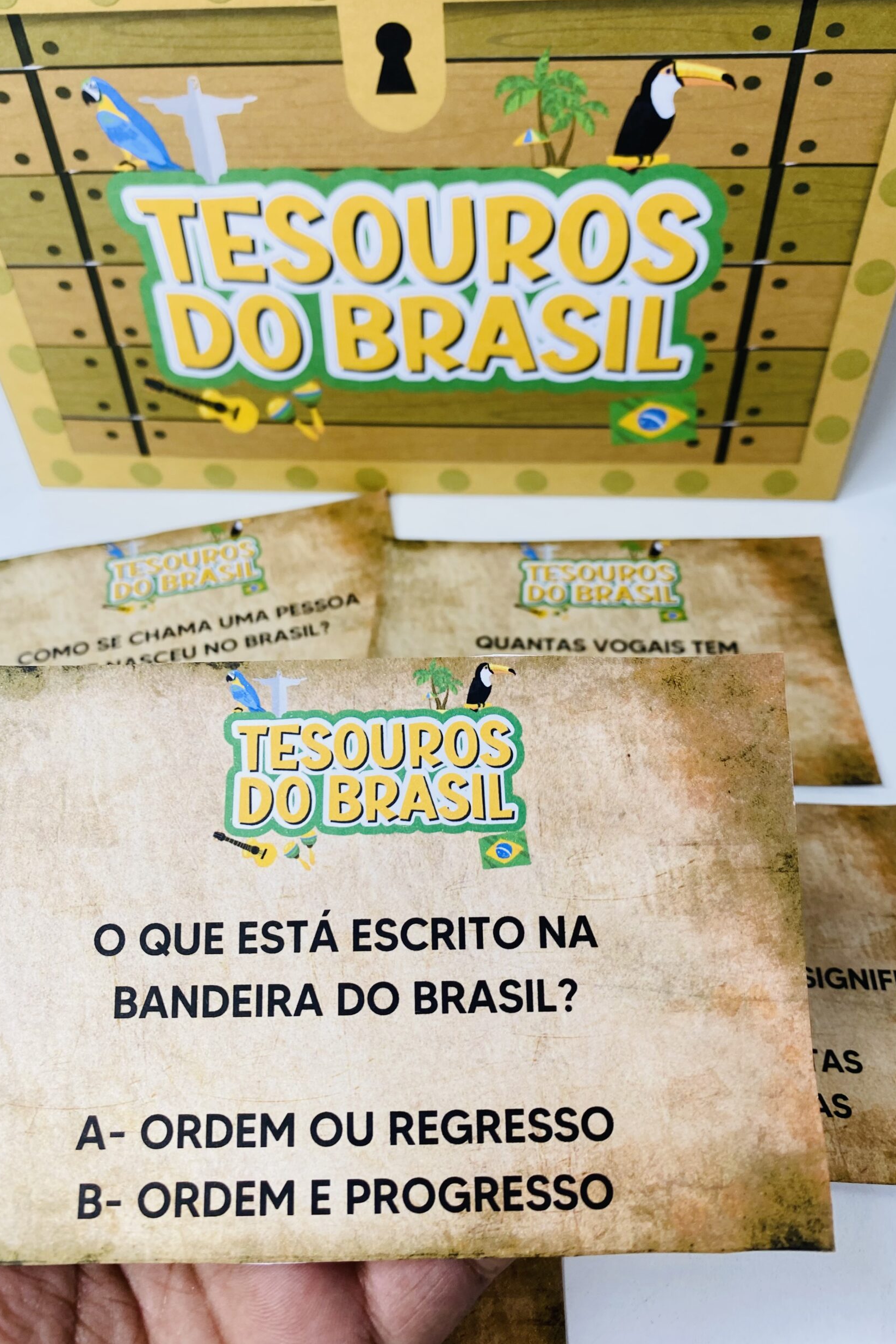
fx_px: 1045
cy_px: 657
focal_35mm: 28
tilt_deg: -48.0
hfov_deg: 46.3
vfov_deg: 65.5
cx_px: 406
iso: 50
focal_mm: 4.25
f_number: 1.8
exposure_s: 1/120
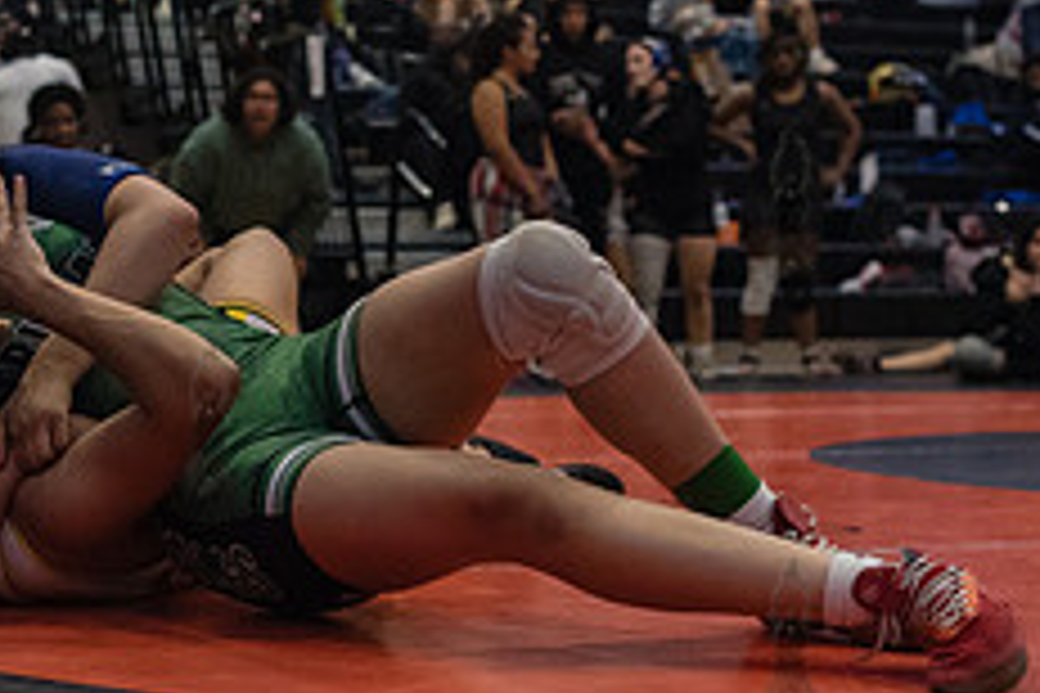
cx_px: 233
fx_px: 2629
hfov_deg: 22.1
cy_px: 416
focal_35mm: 91
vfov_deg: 15.0
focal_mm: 35
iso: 5000
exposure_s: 1/1000
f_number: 3.2
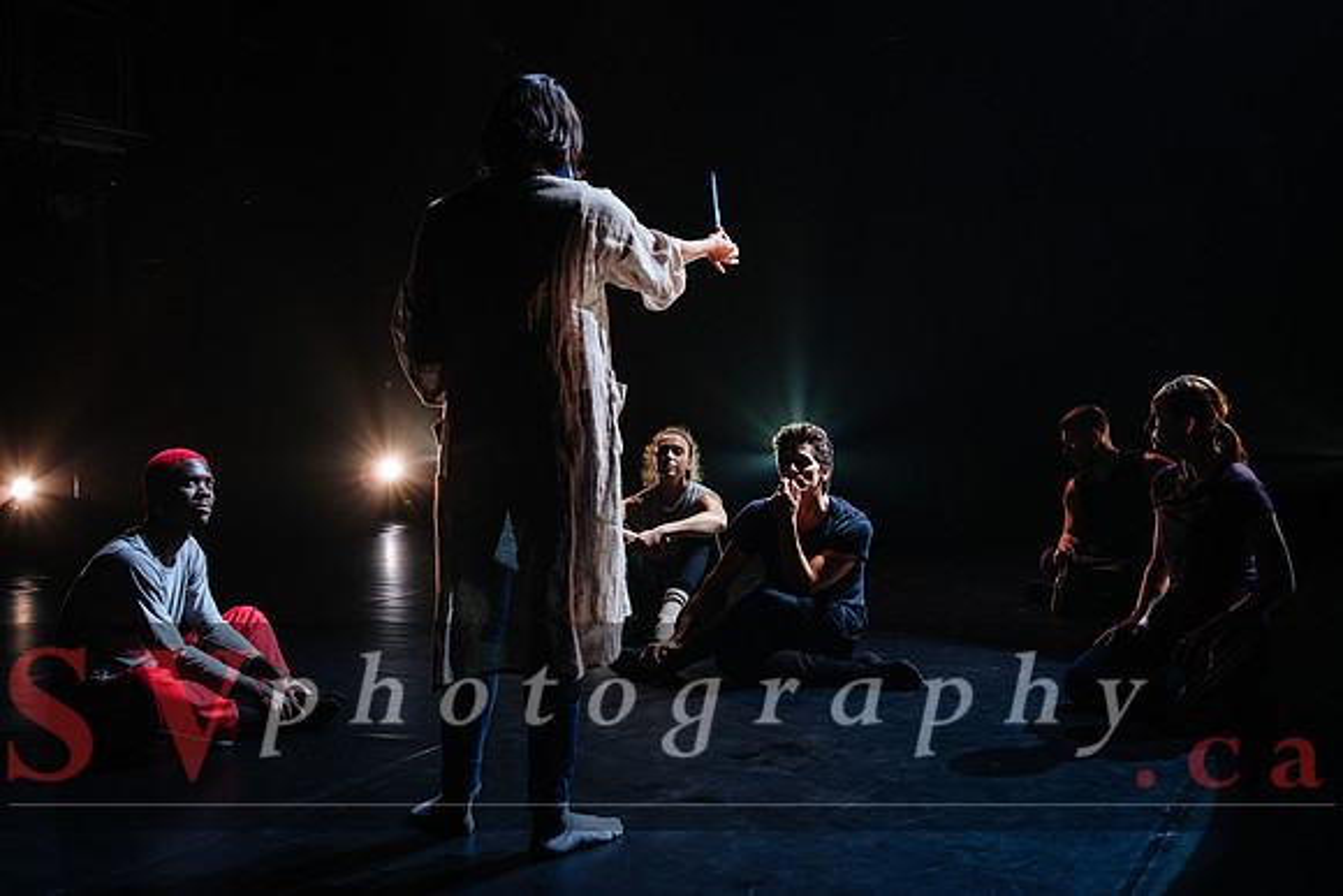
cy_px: 328
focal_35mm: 37
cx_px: 790
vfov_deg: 35.6
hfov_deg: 51.4
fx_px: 1386
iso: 1000
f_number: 4
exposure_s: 1/200
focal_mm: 32
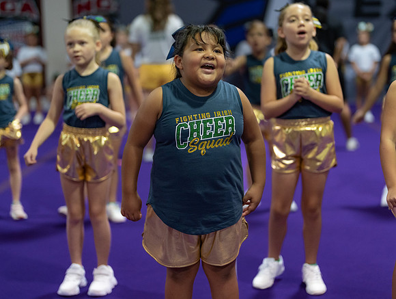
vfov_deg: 22.0
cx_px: 218
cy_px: 121
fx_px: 768
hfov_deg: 28.9
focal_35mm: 67
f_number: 1.2
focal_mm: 50
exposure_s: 1/1000
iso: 1600
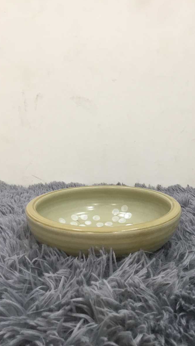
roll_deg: +1.3
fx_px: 312
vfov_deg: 58.0
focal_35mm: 34
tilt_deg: -8.6
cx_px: 109
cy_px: 172
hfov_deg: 34.6
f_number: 2.4
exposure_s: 1/33
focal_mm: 3.3
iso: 80
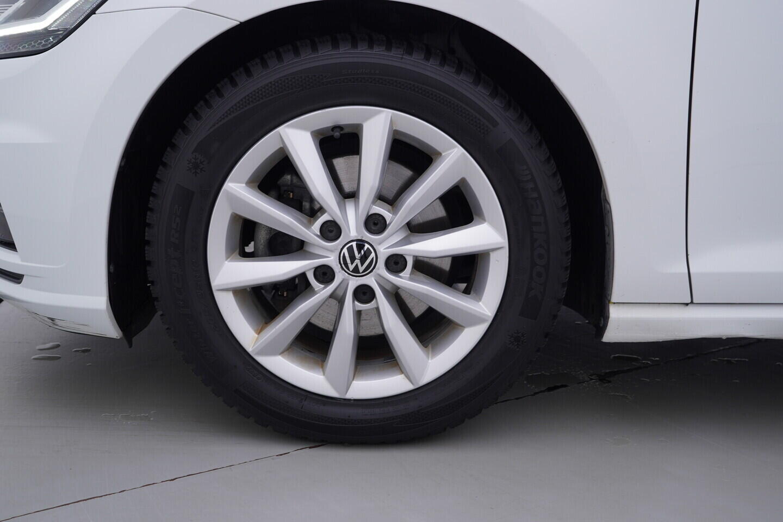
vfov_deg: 36.9
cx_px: 392
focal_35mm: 36
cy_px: 261
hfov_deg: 53.1
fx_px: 783
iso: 125
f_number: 4
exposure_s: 1/80
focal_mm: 24
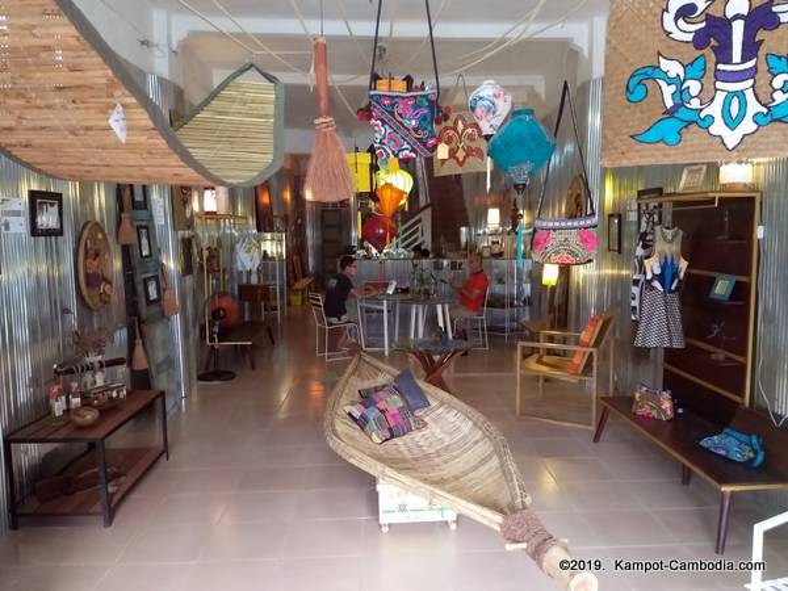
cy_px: 296
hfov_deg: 67.3
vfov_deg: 53.1
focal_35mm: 26
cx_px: 394
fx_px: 592
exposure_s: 1/25
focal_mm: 3.93
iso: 400
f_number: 1.7
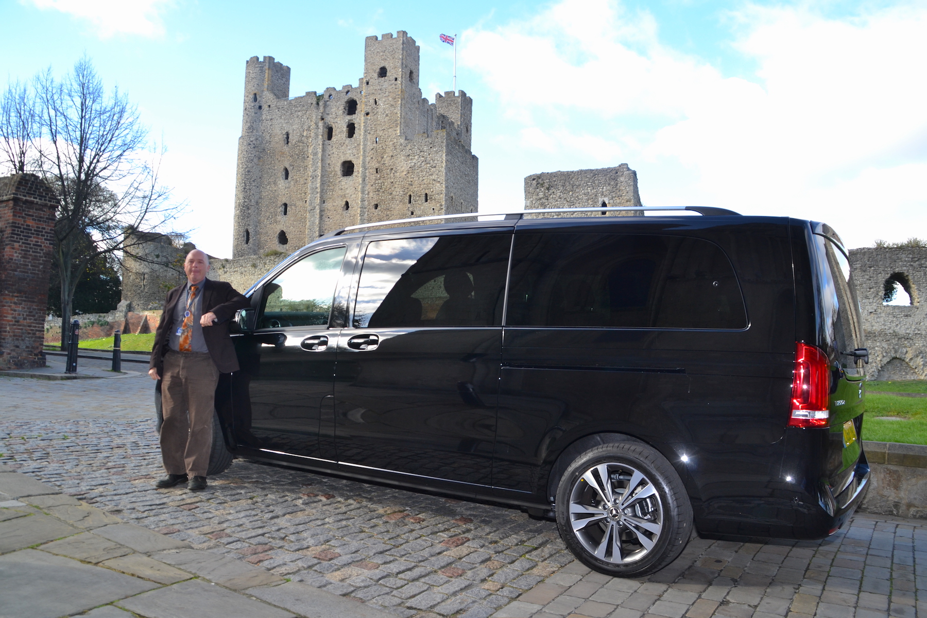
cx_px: 464
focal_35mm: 27
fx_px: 695
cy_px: 309
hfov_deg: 67.4
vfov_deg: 47.9
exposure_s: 1/160
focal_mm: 18
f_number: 8
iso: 200
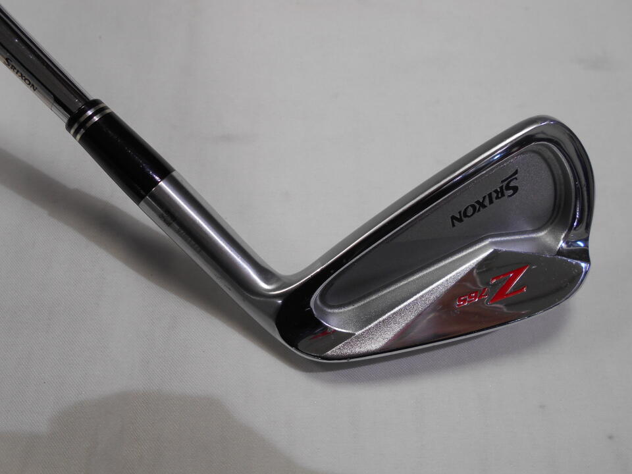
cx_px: 316
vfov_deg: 53.1
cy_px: 237
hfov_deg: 67.3
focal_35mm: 26
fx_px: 475
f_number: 3.2
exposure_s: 1/40
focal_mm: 4.6
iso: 80
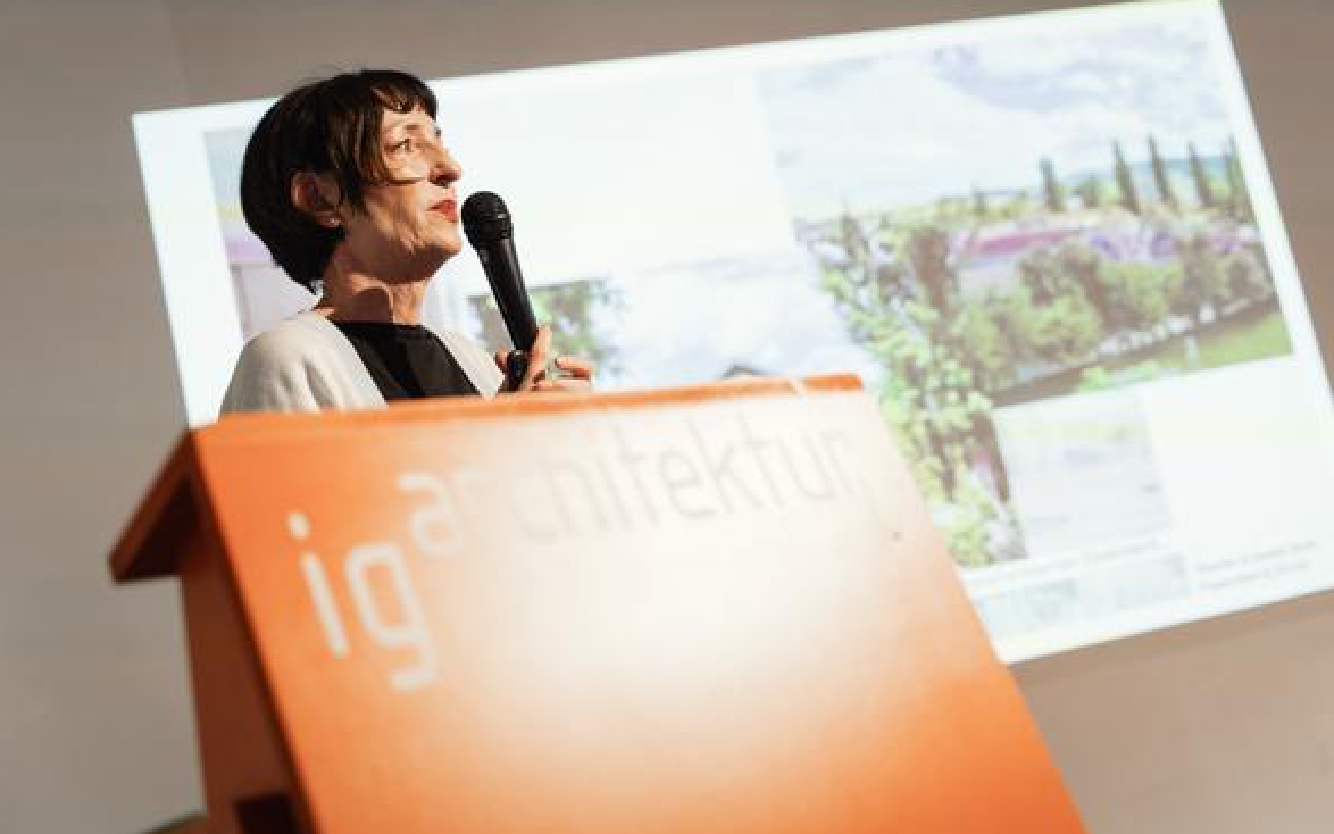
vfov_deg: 25.8
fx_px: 1818
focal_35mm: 50
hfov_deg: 40.3
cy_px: 386
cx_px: 670
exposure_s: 1/125
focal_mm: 48
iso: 2000
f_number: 2.8
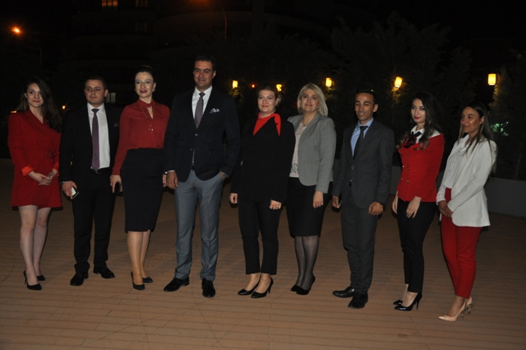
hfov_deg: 51.3
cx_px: 263
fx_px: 547
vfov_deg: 35.4
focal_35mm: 38
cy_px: 175
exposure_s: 1/60
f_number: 3.8
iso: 800
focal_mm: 25
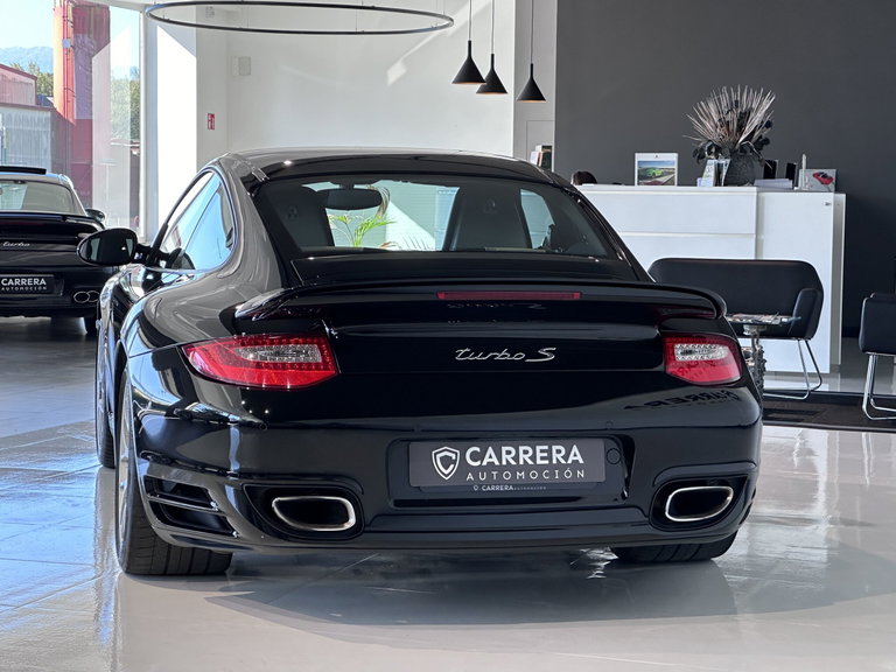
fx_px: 1993
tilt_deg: -3.6
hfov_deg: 25.3
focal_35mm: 77
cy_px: 336
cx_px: 448
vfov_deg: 19.1
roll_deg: -1.0
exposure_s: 1/99
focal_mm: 9
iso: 64
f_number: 2.8
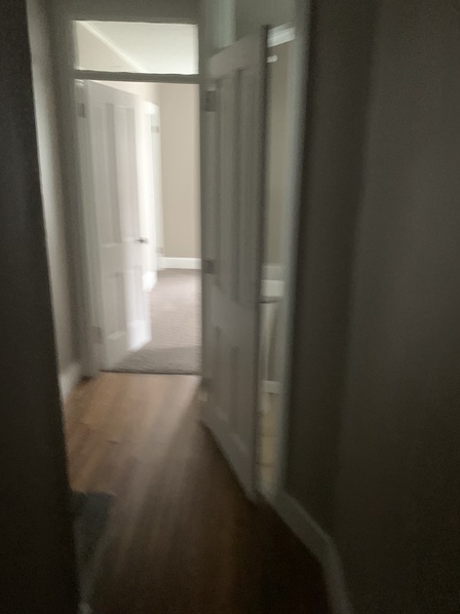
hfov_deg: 48.2
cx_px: 246
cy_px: 324
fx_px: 514
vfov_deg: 61.6
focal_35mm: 29
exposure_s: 1/29
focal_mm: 4.25
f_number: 1.8
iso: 800
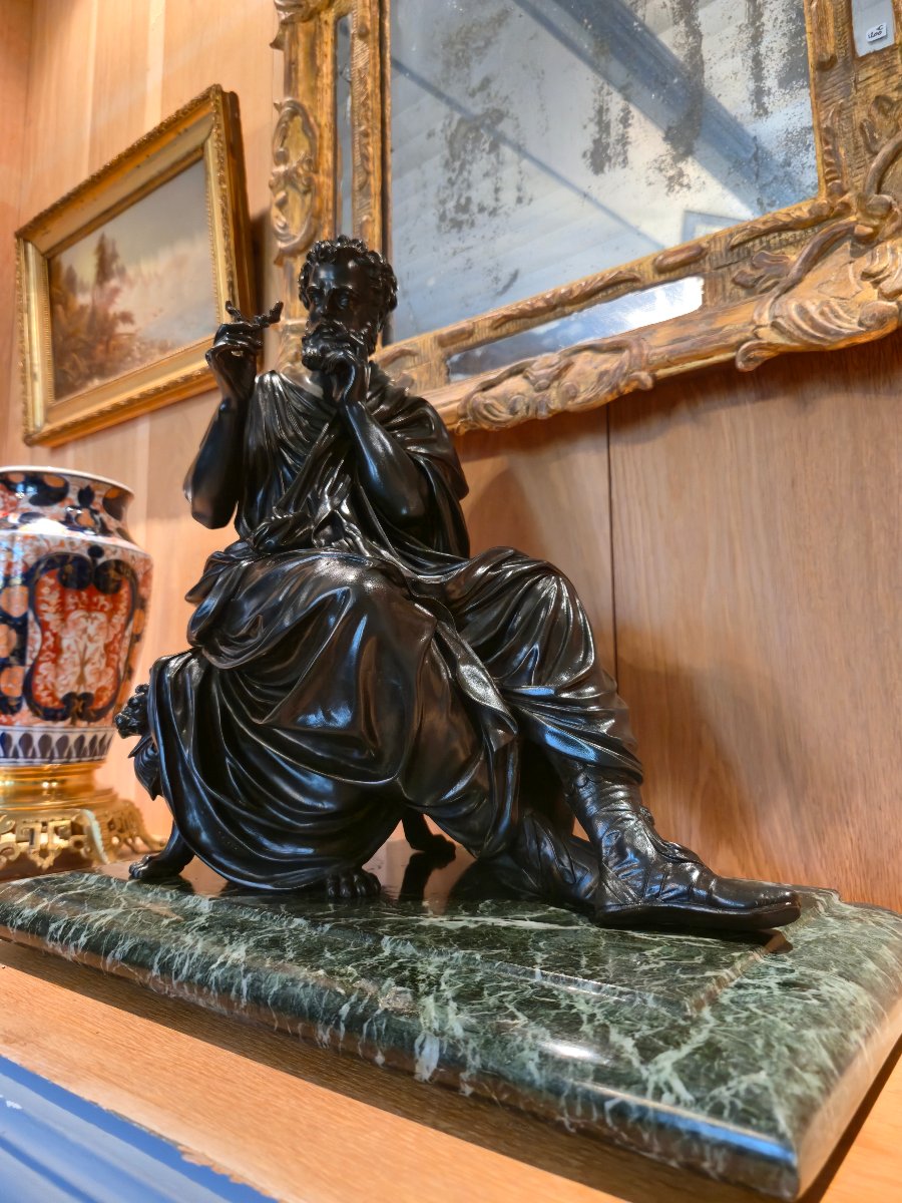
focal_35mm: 23
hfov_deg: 58.9
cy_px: 602
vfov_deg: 73.9
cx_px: 451
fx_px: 799
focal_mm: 5.4
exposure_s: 1/50
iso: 400
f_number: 1.8
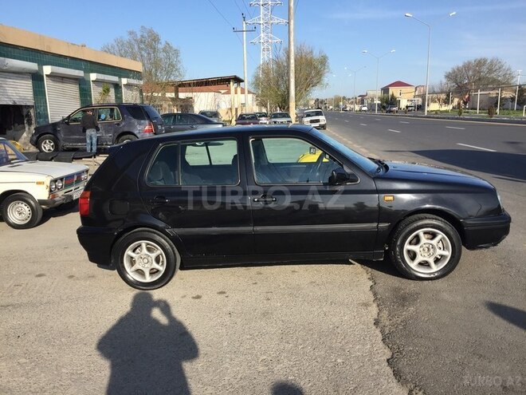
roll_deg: +0.2
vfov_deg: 48.2
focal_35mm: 29
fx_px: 441
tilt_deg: -10.6
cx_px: 263
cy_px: 198
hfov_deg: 61.7
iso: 32
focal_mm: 4.15
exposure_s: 1/1412
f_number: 2.2
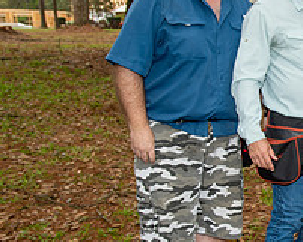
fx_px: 583
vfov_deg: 23.5
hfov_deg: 26.0
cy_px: 140
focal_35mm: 65
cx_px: 365
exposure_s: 1/125
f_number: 5
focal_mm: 24
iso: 125
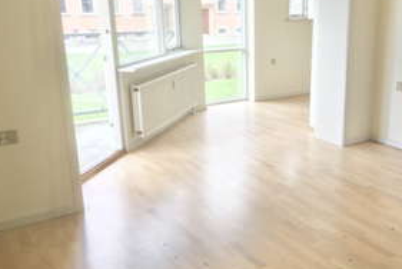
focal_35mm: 40
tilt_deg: -15.5
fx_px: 447
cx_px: 258
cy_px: 133
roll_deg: -0.1
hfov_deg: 47.8
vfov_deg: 33.5
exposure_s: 1/33
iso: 32
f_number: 2.2
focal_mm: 4.15
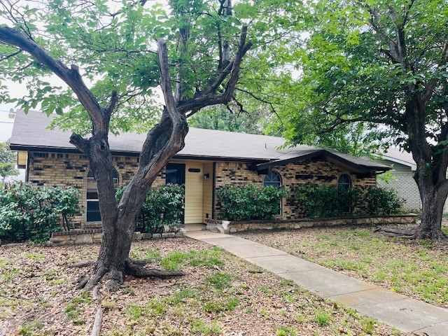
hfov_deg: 67.3
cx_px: 224
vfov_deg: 53.1
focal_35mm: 26
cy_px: 168
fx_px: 336
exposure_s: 1/285
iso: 50
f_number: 1.6
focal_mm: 5.1
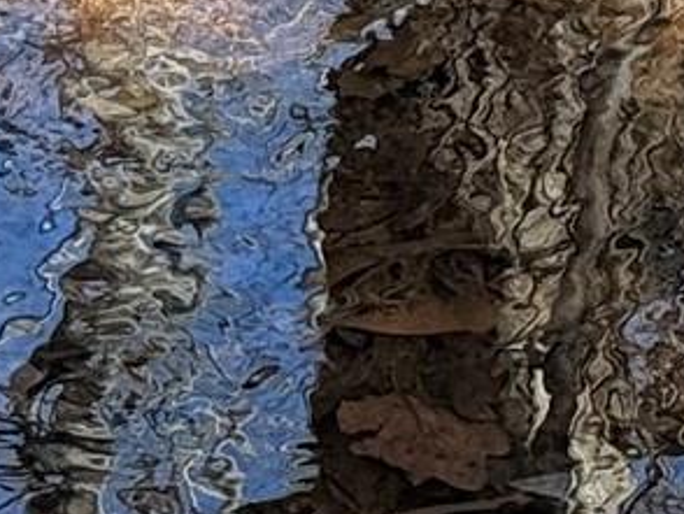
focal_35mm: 334
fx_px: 6605
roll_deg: -2.8
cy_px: -1056
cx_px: 565
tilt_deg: -23.4
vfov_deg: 4.3
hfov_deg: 5.9
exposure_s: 1/253
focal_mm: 6.76
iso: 64
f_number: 1.78
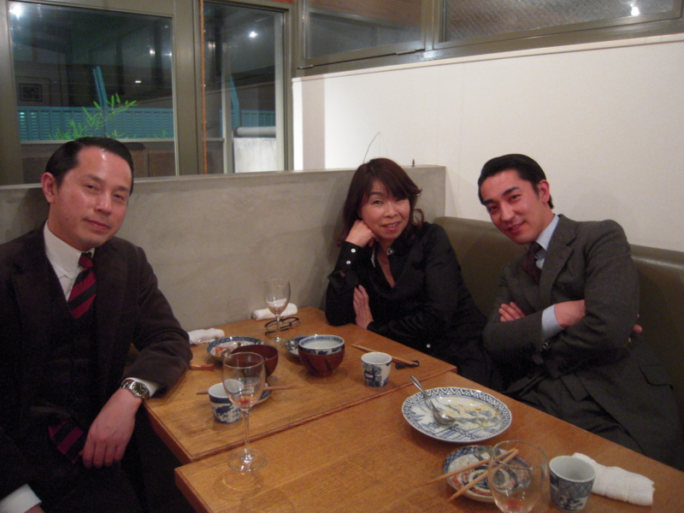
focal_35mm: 28
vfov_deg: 49.7
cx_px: 342
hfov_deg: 63.4
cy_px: 256
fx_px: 553
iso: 500
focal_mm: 5
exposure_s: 1/8
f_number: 2.7
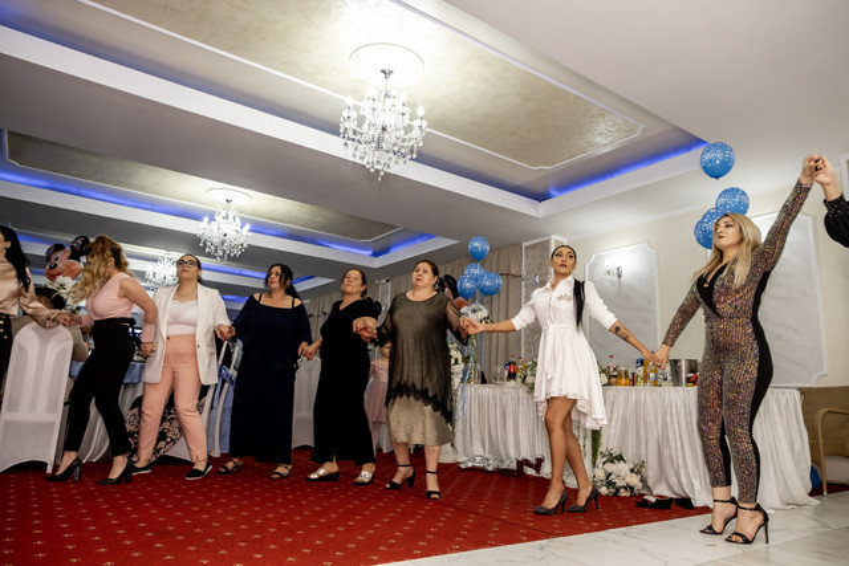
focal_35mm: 24
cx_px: 424
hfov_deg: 73.7
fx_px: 566
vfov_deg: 53.2
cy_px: 283
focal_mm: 16
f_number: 2.8
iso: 1250
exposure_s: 1/160
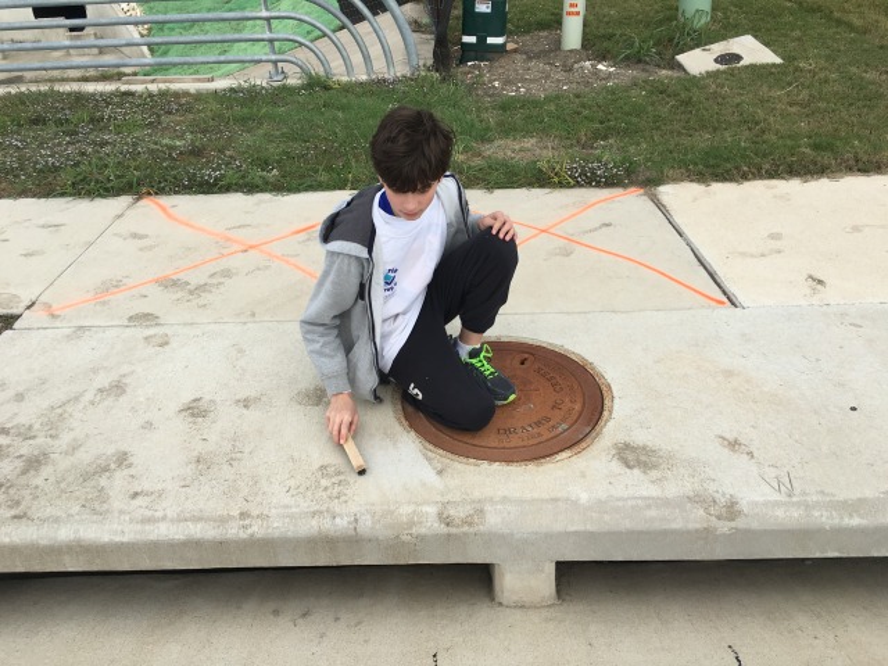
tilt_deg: -30.9
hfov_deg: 61.7
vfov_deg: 48.2
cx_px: 444
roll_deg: +3.4
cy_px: 333
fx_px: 744
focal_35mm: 29
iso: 25
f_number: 2.2
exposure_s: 1/916
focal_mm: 4.15
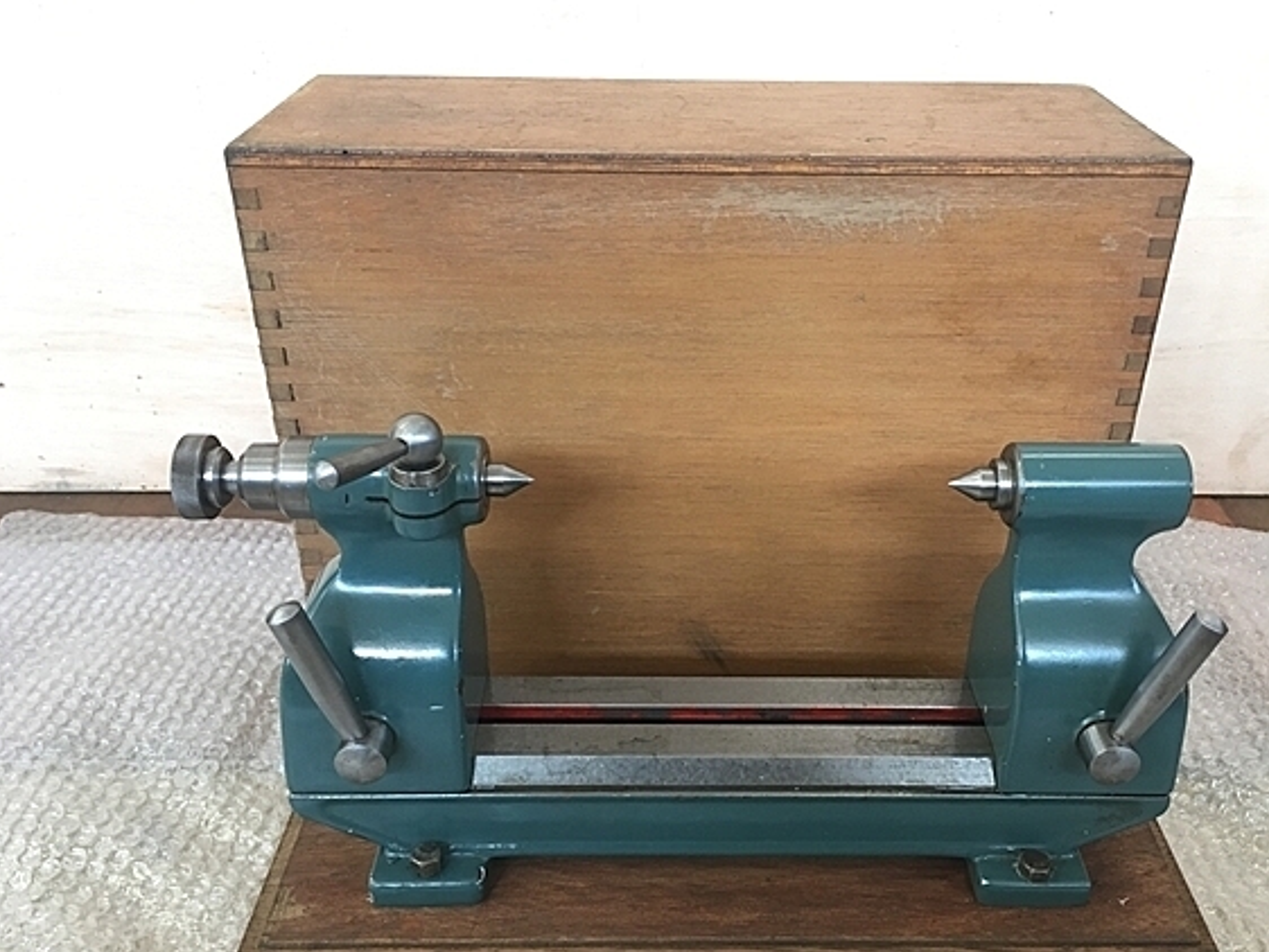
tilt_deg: -30.4
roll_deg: -0.6
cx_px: 695
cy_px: 510
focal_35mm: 33
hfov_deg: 55.2
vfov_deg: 42.9
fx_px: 1210
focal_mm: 4.15
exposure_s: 1/30
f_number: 2.2
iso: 100
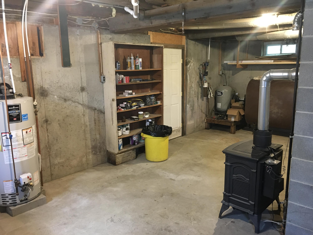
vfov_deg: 48.2
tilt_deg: -9.1
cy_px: 118
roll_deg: +1.1
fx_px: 262
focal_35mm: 29
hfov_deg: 61.7
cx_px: 156
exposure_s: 1/17
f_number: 2.2
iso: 200
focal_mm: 4.15
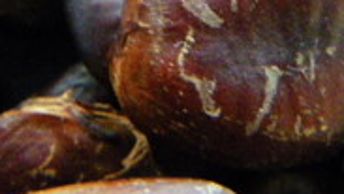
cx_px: 175
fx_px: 830
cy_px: -57
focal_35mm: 91
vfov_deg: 12.9
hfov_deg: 23.4
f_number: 3.8
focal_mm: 6.1
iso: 800
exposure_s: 1/30
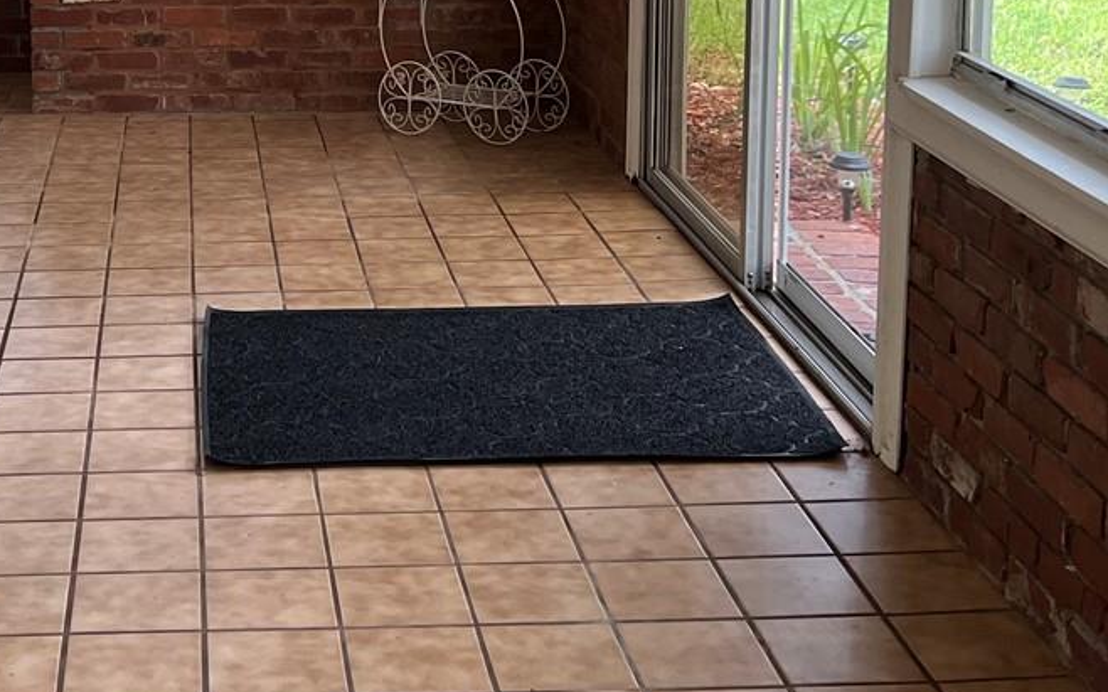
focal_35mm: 67
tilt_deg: -8.7
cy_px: -24
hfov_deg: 30.0
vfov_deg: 18.8
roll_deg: +1.7
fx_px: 2023
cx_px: 248
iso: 125
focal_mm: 5.7
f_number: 1.5
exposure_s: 1/118
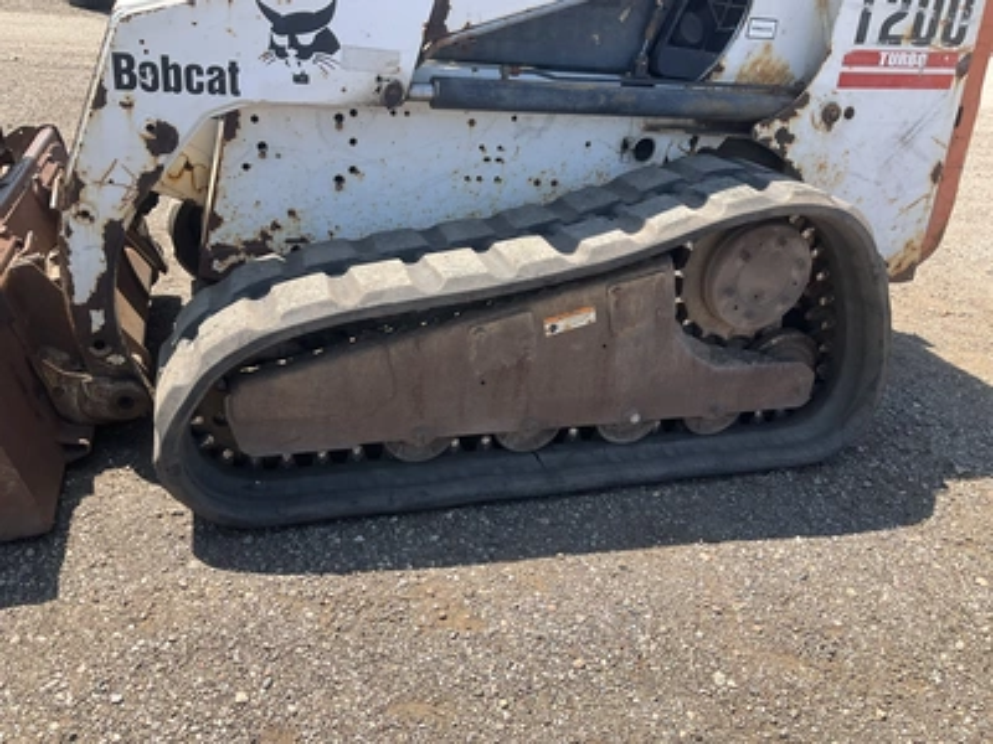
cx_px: 496
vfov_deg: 48.2
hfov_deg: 61.7
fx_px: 832
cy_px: 372
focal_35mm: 29
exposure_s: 1/650
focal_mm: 3
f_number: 1.8
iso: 25
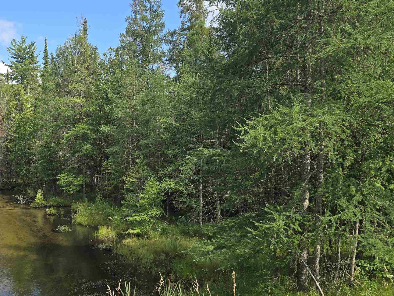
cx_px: 101
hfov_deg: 47.2
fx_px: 433
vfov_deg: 37.5
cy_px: 185
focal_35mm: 38
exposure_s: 1/385
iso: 12
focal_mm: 6.3
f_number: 1.7
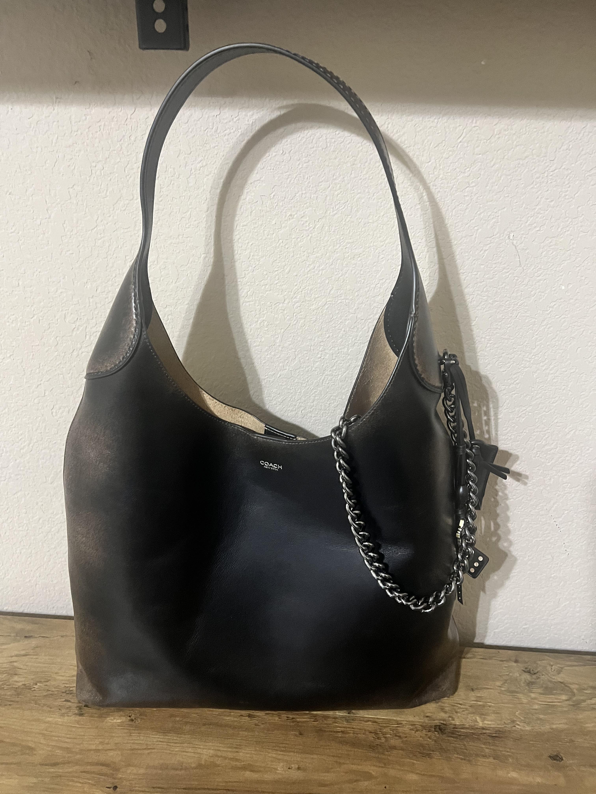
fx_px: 597
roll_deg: -1.4
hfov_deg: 53.1
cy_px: 397
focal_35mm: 26
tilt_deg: -24.8
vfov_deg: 67.3
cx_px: 298
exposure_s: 1/40
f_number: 1.5
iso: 500
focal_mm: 5.7
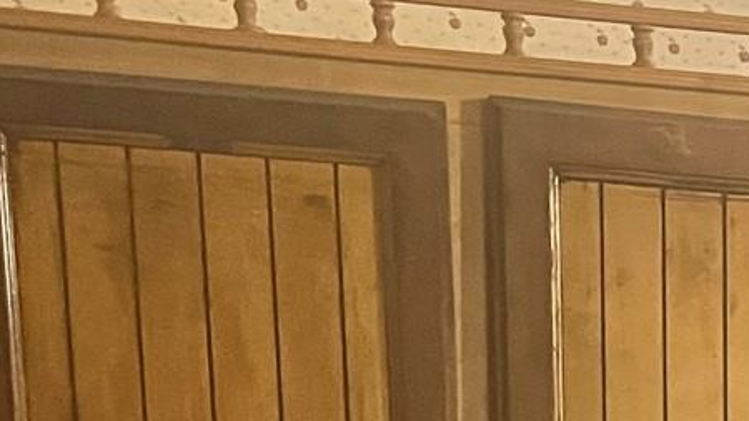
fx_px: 2562
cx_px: 1037
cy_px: 1196
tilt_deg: -9.9
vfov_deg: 8.2
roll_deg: -0.3
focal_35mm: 129
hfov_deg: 15.6
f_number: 1.6
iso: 500
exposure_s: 1/40
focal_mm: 5.1
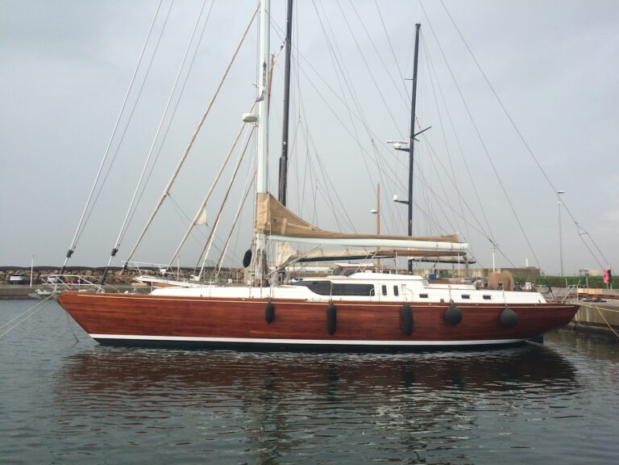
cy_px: 232
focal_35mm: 29
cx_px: 310
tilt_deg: +5.8
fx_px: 519
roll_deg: +0.3
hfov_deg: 61.7
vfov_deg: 48.2
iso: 32
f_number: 2.2
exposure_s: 1/662
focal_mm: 4.15
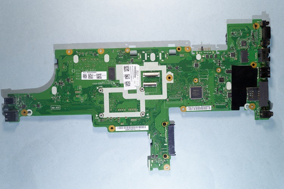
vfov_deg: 39.9
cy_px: 94
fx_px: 260
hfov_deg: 57.3
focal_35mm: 33
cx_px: 142
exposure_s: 1/6
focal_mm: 22
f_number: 8
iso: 100
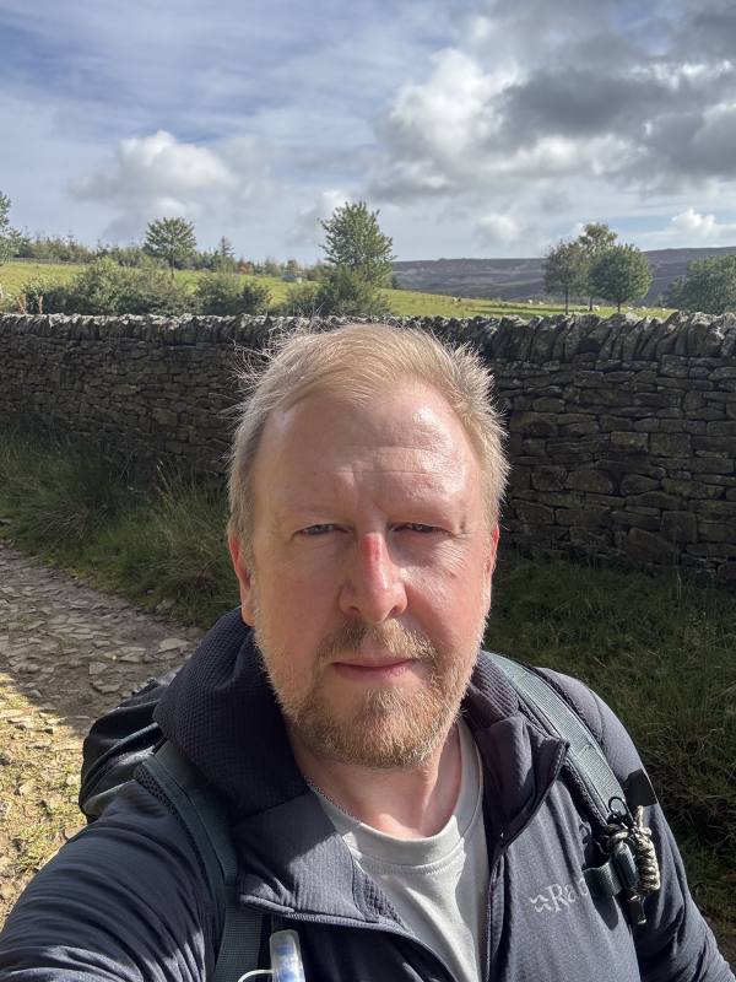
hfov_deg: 46.8
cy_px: 491
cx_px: 368
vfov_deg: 60.0
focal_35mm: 30
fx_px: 850
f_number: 1.9
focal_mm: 2.69
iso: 25
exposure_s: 1/818
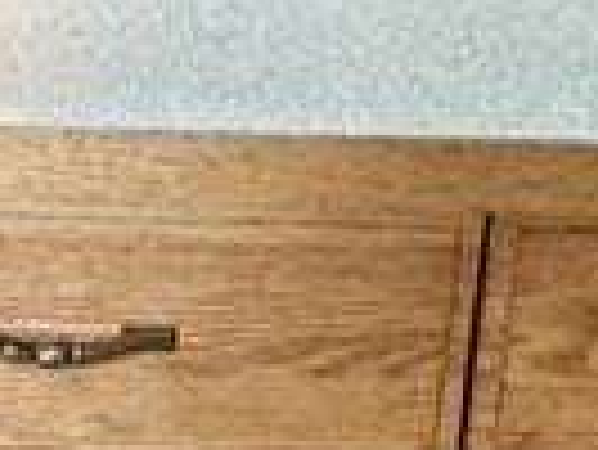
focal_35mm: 108
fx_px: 1867
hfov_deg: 17.7
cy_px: -74
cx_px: -18
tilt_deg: -19.7
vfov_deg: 13.4
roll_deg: -0.9
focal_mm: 2.22
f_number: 2.2
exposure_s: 1/60
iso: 400
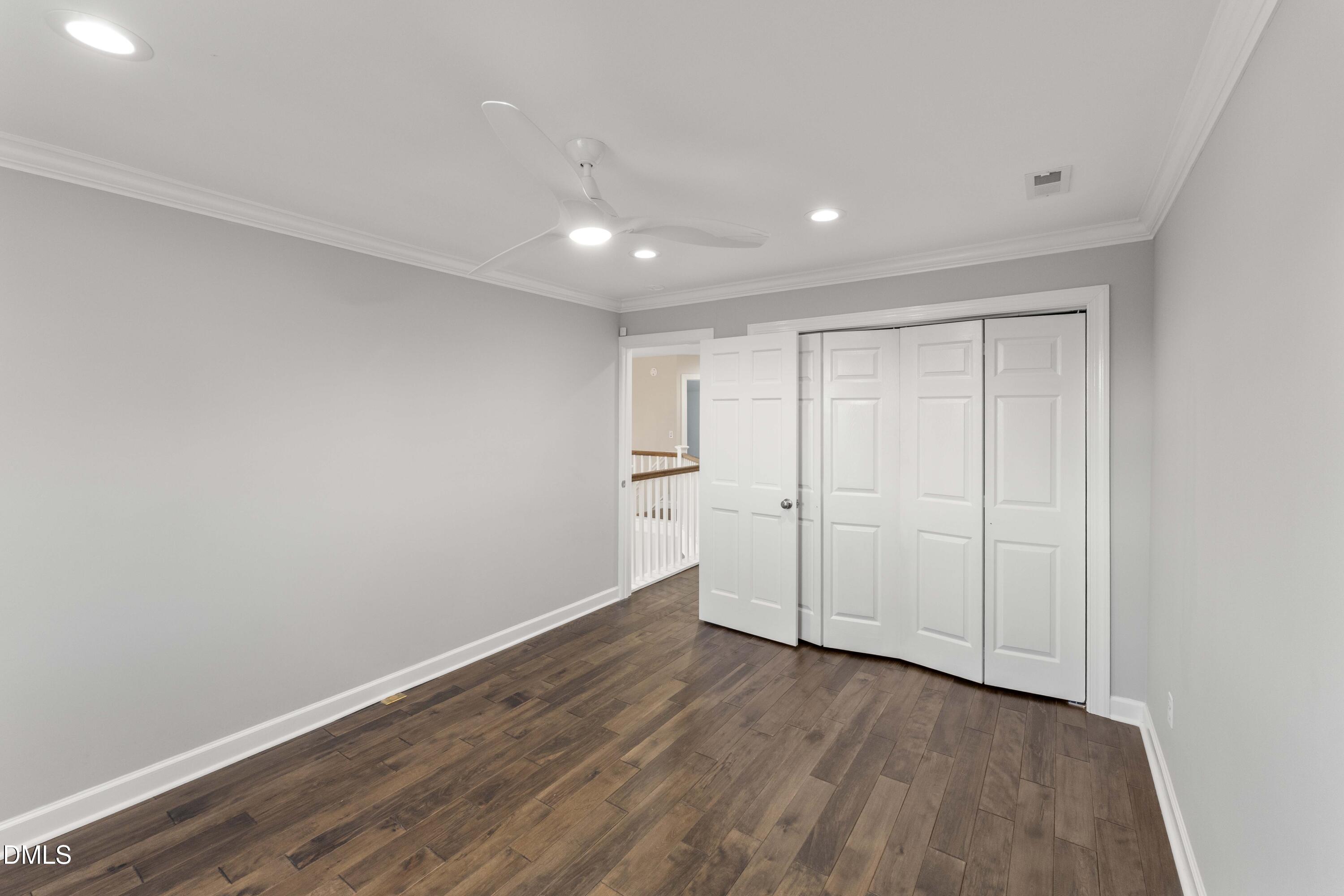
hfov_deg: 104.3
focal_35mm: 14
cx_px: 672
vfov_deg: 81.2
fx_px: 523
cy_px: 448
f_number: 8
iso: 800
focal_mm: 14
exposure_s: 1/15
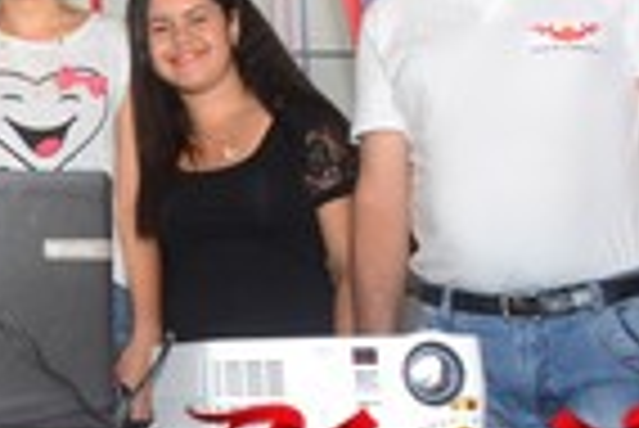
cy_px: 14
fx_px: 1688
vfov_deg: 14.2
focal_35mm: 95
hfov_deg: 19.6
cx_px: -212
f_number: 5.6
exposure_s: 1/80
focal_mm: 20
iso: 800
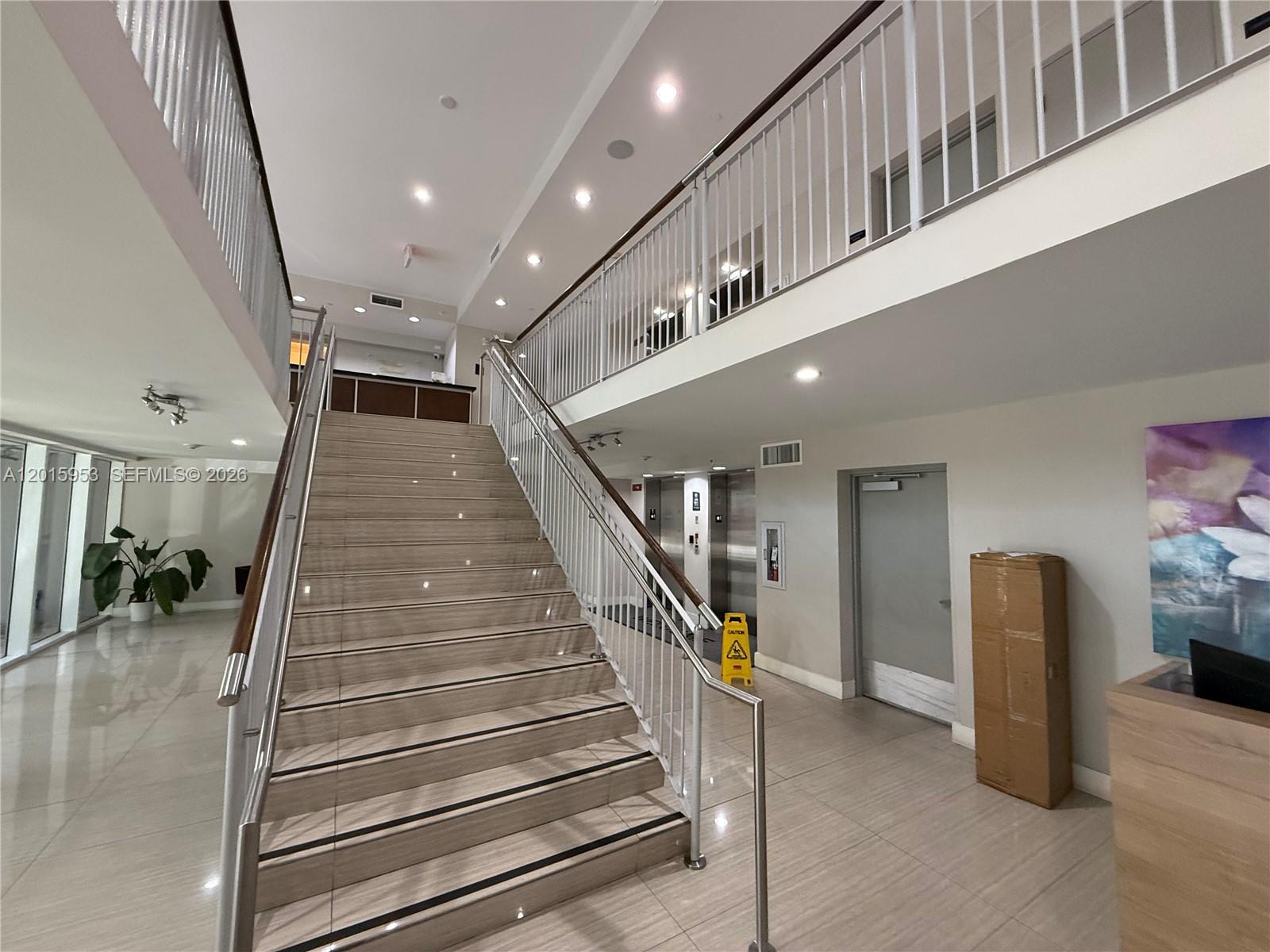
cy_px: 476
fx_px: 514
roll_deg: -0.6
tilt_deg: +5.0
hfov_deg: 102.1
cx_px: 635
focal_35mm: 14
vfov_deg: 85.7
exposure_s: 1/120
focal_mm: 2.22
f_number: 2.2
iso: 640
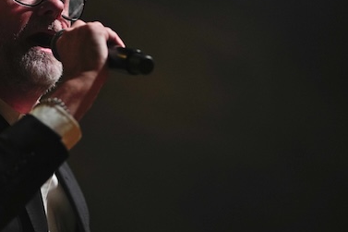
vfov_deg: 8.7
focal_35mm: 157
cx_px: 37
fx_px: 1517
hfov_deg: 13.0
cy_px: 112
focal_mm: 85
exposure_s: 1/200
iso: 2000
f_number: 2
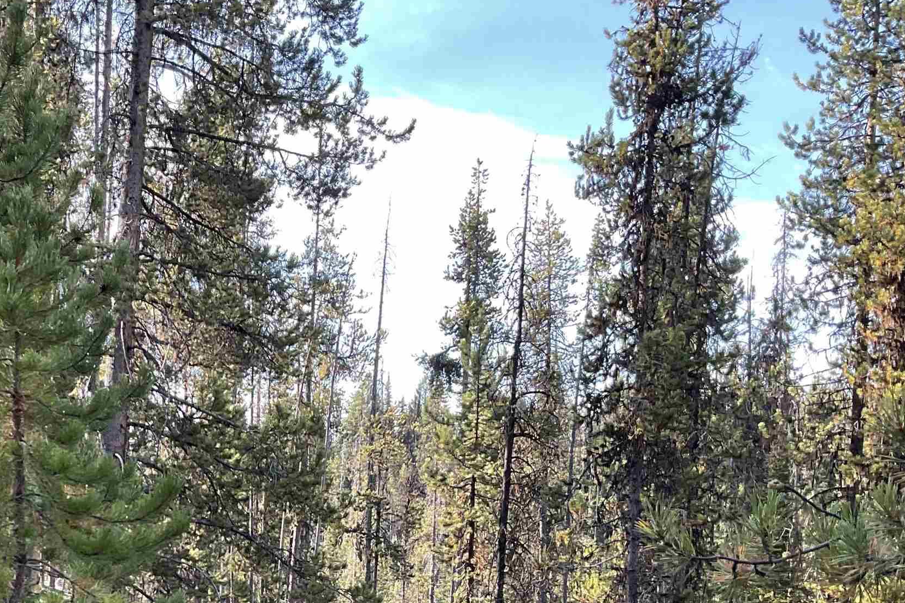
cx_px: 165
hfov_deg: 34.4
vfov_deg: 23.3
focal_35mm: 56
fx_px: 1408
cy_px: 581
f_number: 1.8
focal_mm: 3
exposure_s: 1/120
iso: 25
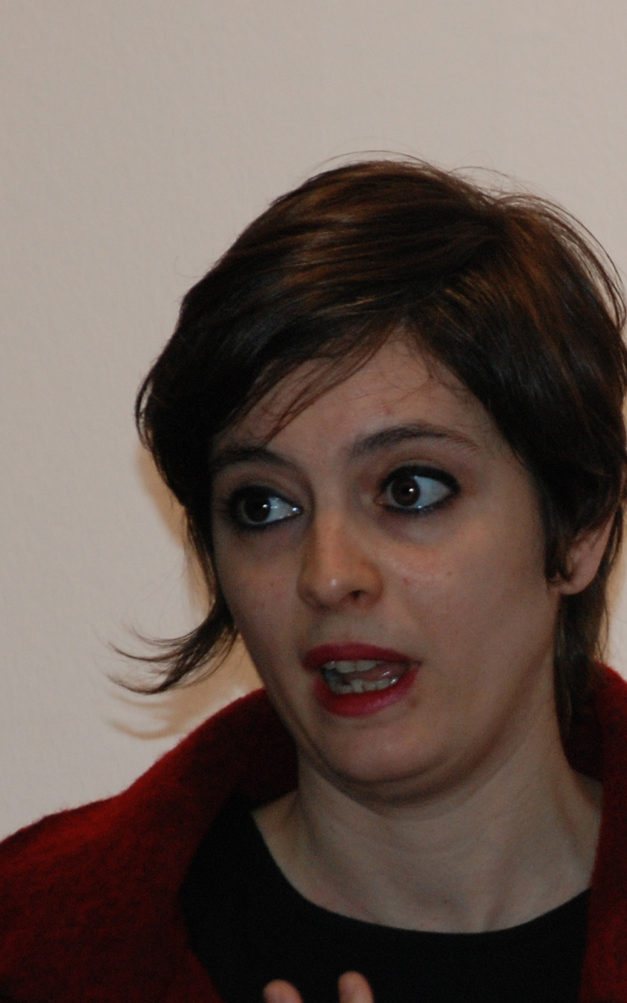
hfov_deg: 3.6
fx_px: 9852
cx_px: 872
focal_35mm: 360
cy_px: 824
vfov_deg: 5.8
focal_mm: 85
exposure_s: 1/60
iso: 400
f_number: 5.6
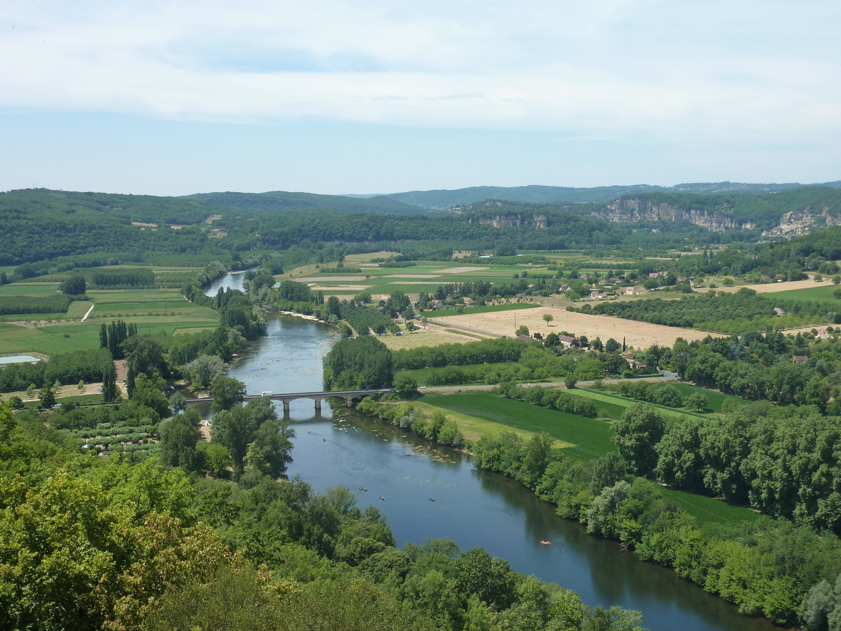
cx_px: 420
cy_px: 316
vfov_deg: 32.2
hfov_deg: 42.1
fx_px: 1093
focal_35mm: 45
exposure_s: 1/500
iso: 125
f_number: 4.5
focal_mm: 7.3
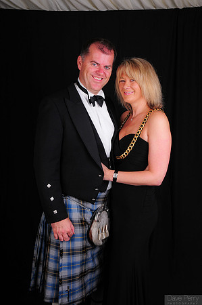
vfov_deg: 51.3
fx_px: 316
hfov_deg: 35.4
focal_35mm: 38
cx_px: 101
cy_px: 152
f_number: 8
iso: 200
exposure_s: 1/125
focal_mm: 25
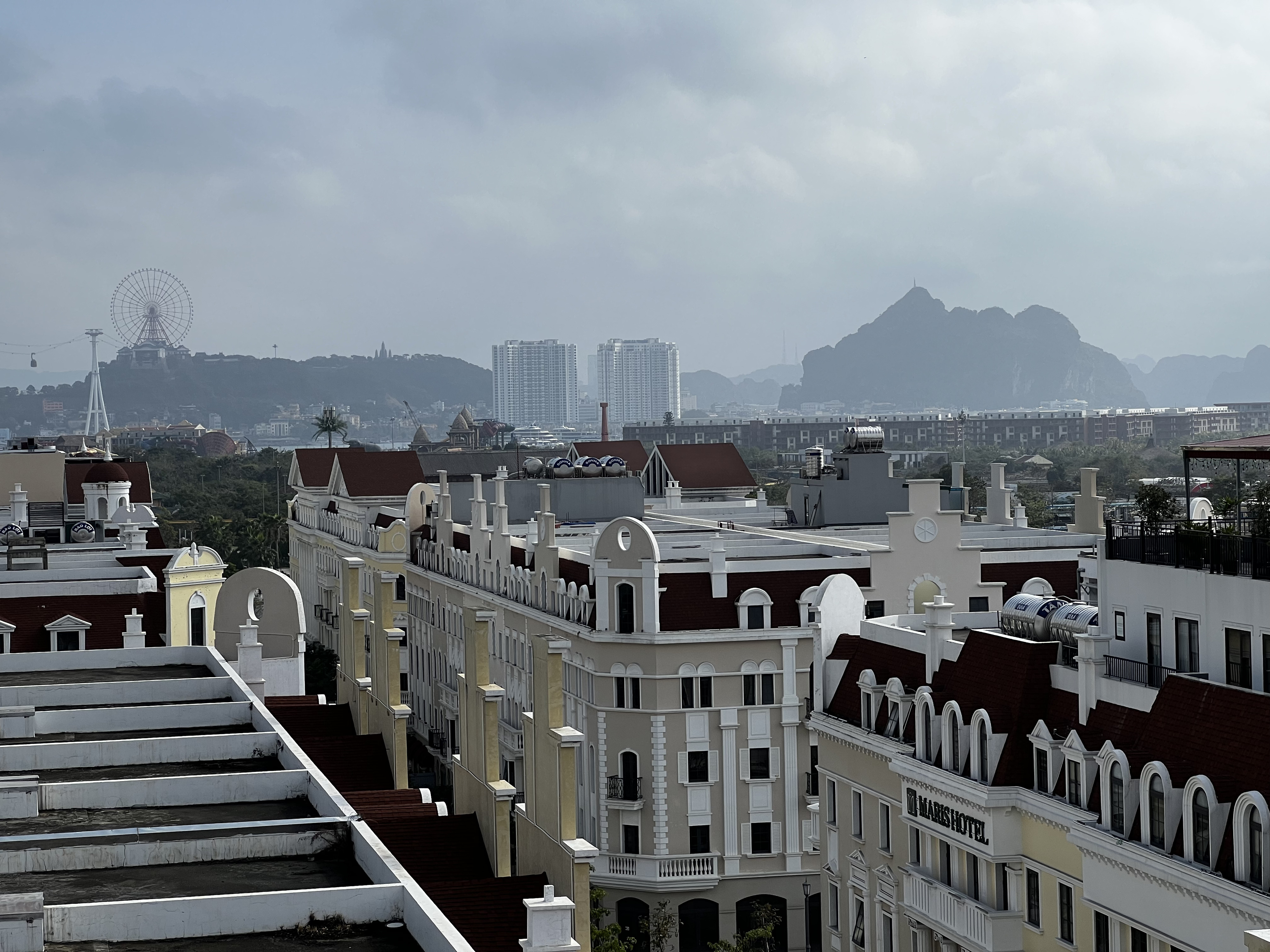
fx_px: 2825
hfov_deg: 25.3
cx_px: 635
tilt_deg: -0.9
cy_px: 476
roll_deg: +1.5
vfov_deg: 19.1
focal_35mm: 77
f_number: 2.8
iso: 32
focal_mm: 9
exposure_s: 1/1647
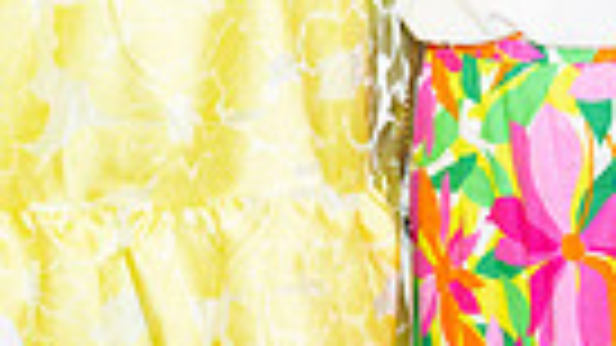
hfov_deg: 9.5
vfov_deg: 5.3
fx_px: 3691
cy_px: -227
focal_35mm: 226
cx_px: 355
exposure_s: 1/160
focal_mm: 51
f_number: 5.6
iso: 800
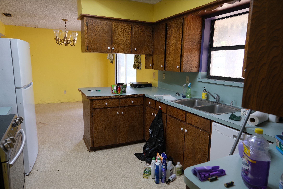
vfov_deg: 53.1
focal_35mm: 24
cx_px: 142
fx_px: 189
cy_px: 94
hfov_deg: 73.7
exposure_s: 1/20
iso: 320
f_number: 4
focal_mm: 16
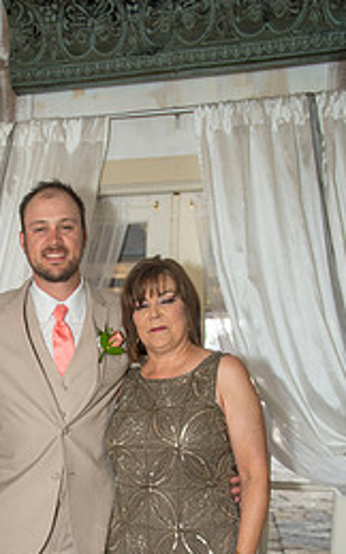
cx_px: 57
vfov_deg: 41.1
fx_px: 694
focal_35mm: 46
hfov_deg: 27.3
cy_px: 464
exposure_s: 1/100
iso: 200
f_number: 3.2
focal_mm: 26
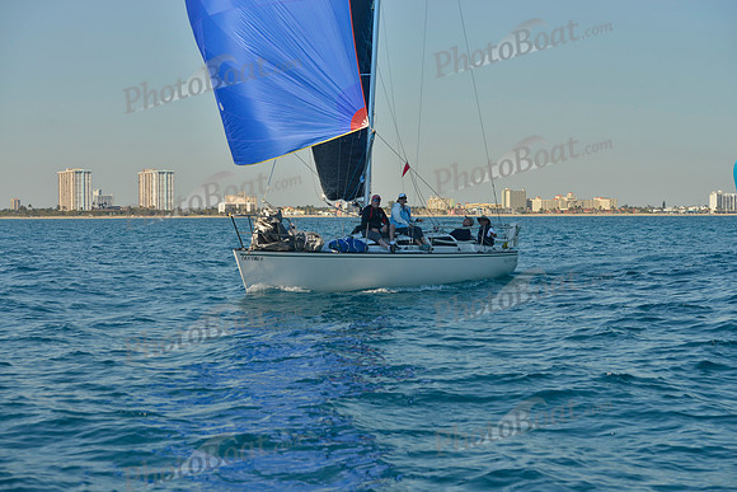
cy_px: 246
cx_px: 368
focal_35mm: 70
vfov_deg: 19.5
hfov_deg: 28.8
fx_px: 1433
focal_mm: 70
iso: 200
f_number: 7.1
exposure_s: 1/640
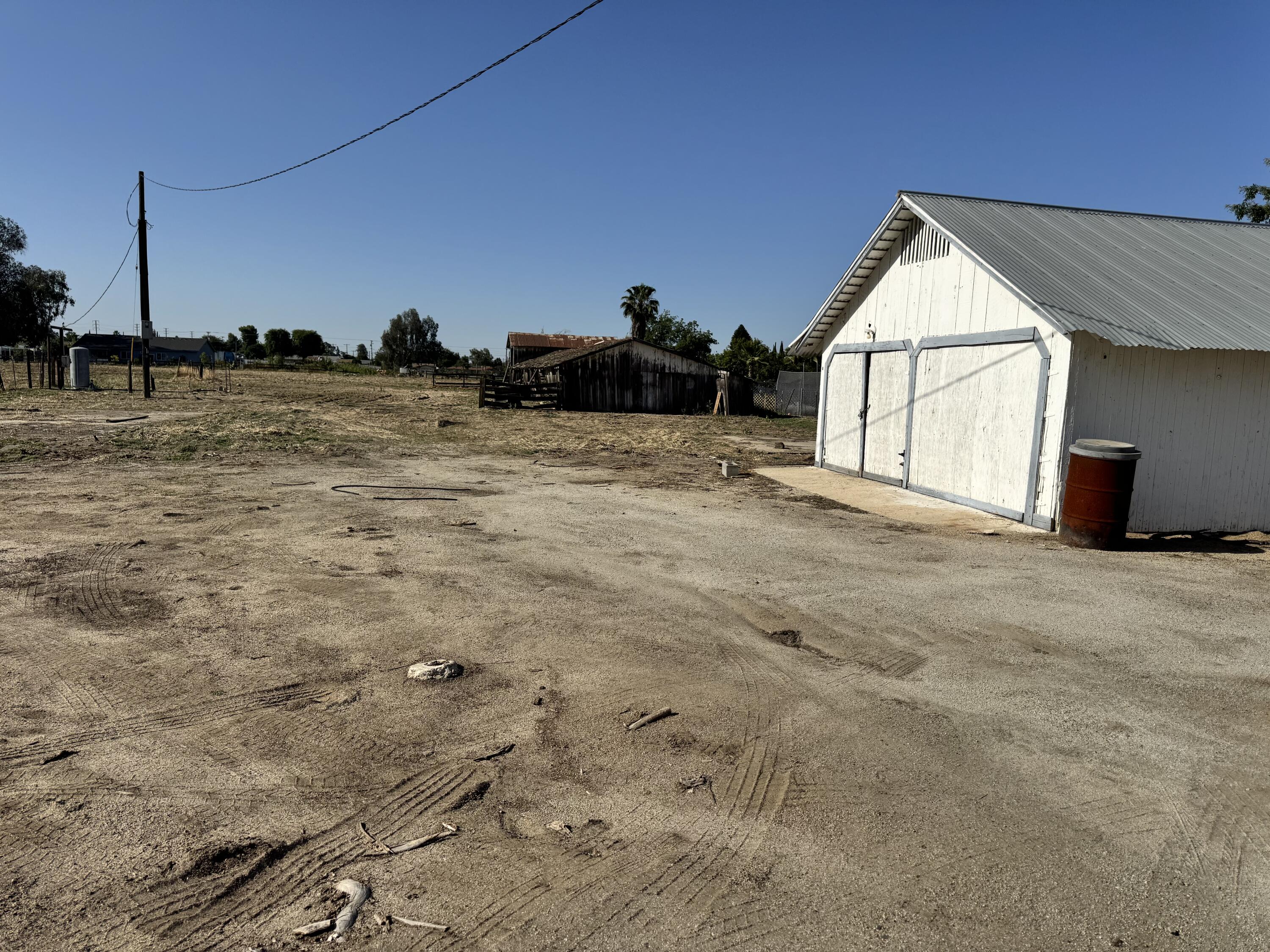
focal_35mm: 24
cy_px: 476
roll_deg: -1.7
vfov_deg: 56.8
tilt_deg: -6.2
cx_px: 635
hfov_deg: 71.6
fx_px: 881
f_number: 1.78
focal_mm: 6.76
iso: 80
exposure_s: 1/9009
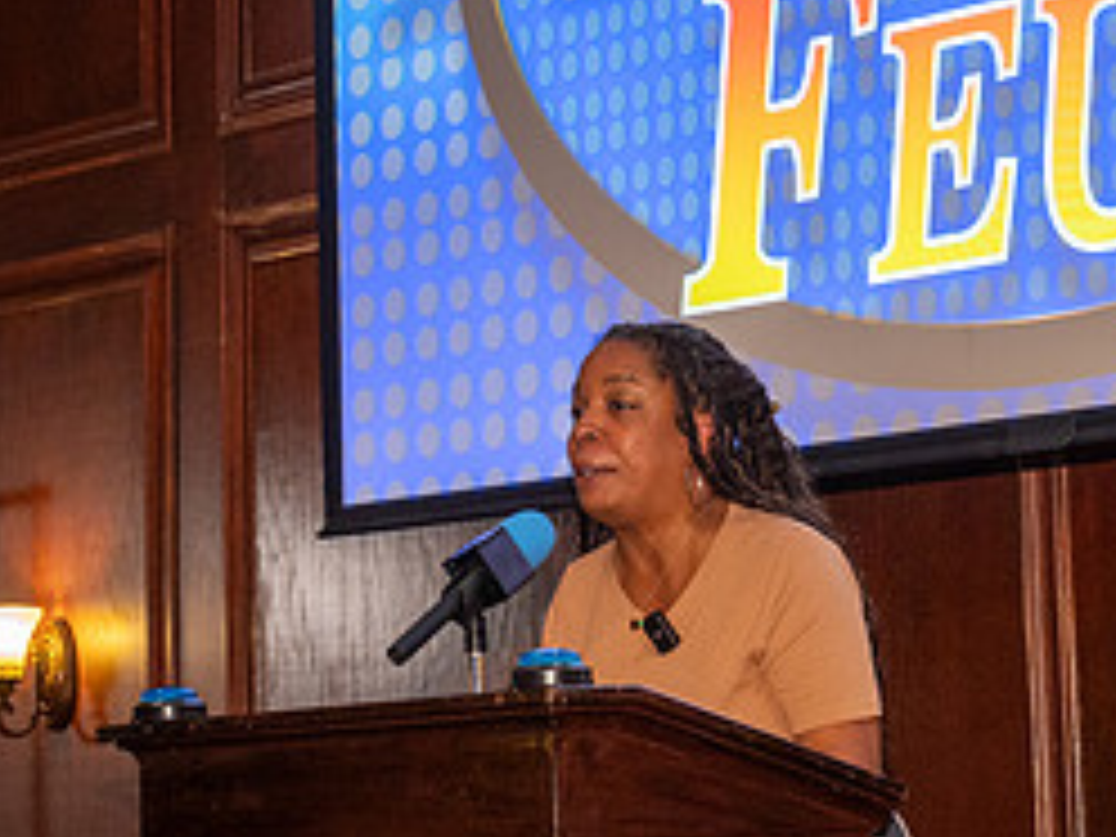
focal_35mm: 119
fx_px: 3836
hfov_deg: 16.5
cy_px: 194
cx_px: 832
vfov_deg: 12.4
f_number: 4
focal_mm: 53
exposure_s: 1/80
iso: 2500
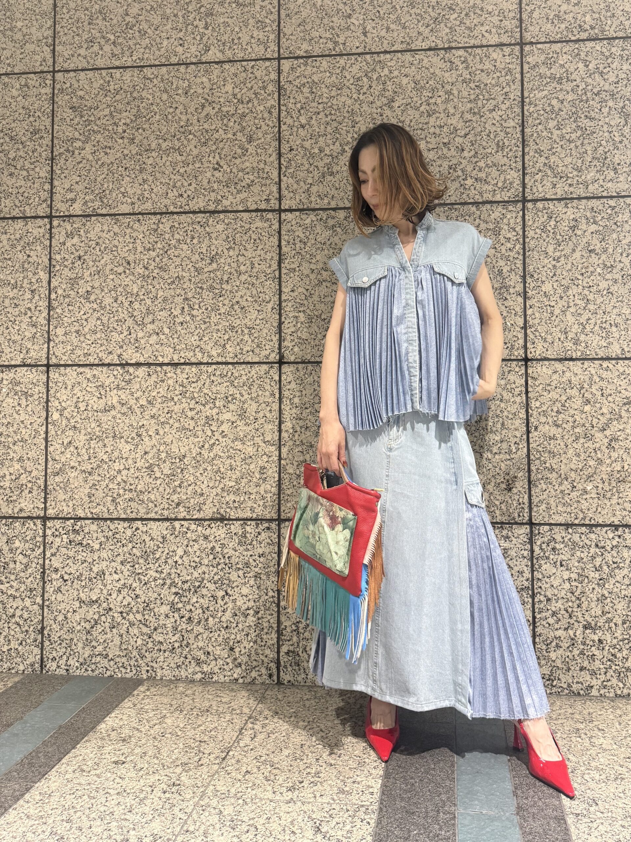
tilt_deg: +4.8
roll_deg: +0.2
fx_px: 583
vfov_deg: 71.6
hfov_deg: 56.8
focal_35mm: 24
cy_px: 421
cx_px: 316
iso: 320
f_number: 1.78
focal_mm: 6.76
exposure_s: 1/60
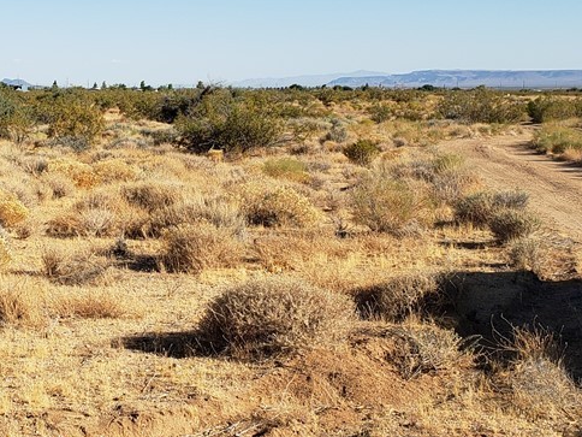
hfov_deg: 33.6
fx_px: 925
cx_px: 91
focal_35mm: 55
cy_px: 223
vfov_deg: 26.6
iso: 50
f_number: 2.4
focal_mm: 4.3
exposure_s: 1/1378
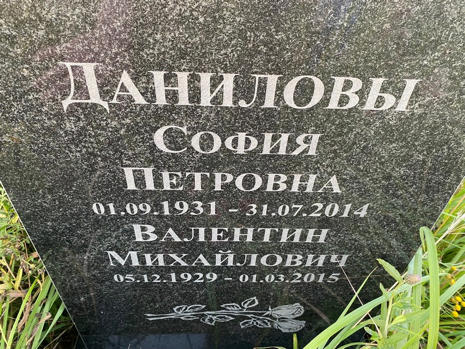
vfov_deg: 53.1
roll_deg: -2.5
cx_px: 232
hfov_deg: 67.3
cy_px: 174
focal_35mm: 26
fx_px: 349
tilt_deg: -42.1
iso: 200
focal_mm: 4.25
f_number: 1.8
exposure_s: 1/60
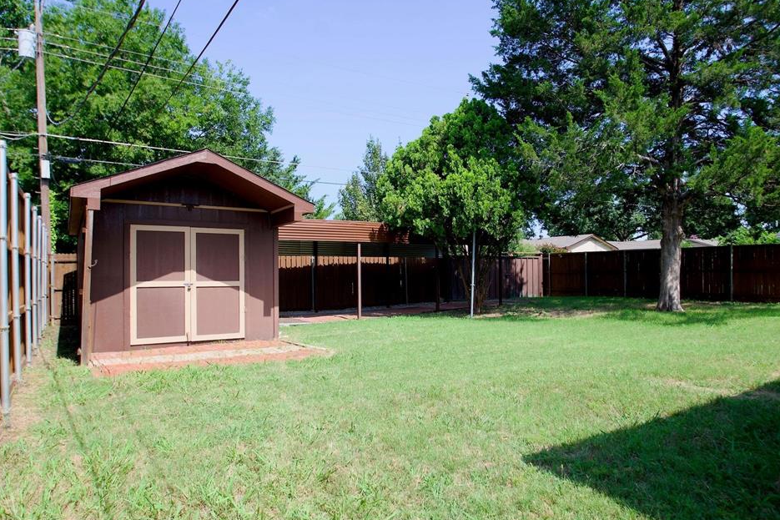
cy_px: 264
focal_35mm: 23
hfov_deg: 76.0
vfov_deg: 55.1
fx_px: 498
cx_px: 420
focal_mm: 14
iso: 160
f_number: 5.6
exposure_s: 1/800
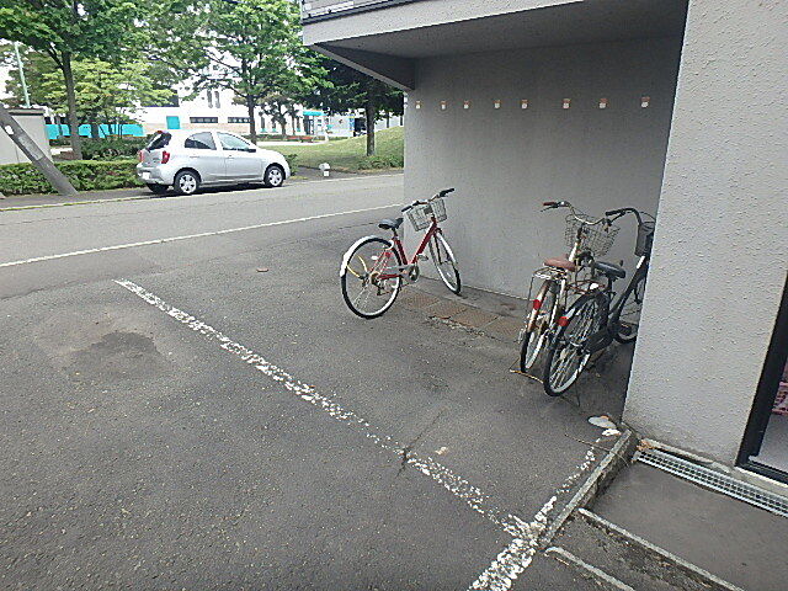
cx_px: 394
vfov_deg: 63.4
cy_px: 296
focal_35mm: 21
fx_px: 478
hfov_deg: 79.0
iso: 125
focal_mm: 3.7
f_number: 3.5
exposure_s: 1/250
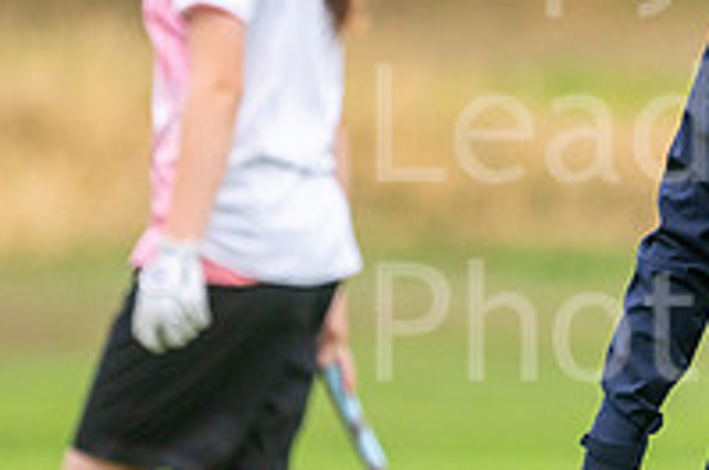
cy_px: 157
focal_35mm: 1311
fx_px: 25778
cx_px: 837
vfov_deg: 1.0
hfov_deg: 1.6
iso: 500
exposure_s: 1/2500
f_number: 4
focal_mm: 300
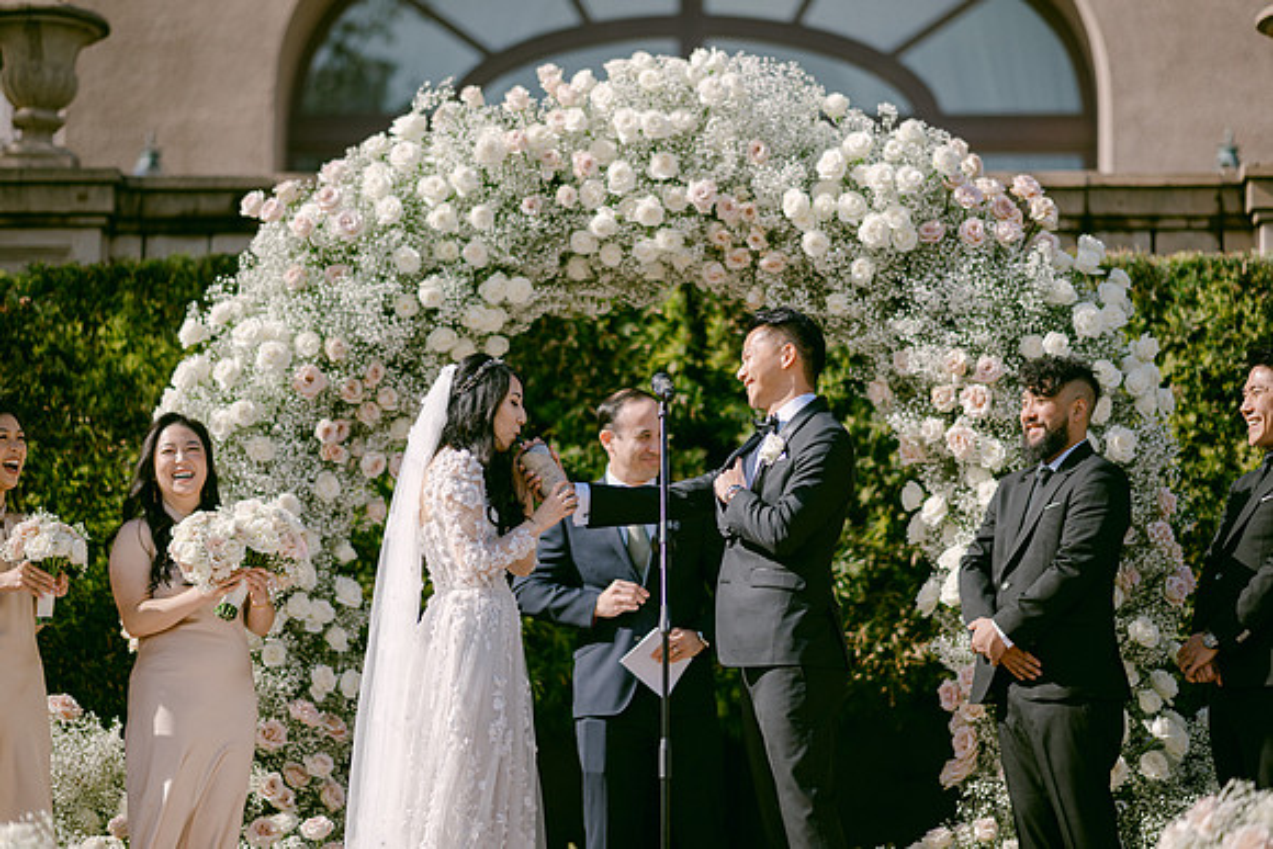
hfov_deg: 19.0
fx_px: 3809
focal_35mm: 108
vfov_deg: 12.7
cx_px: 636
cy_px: 424
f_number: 1.4
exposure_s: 1/8000
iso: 100
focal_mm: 105
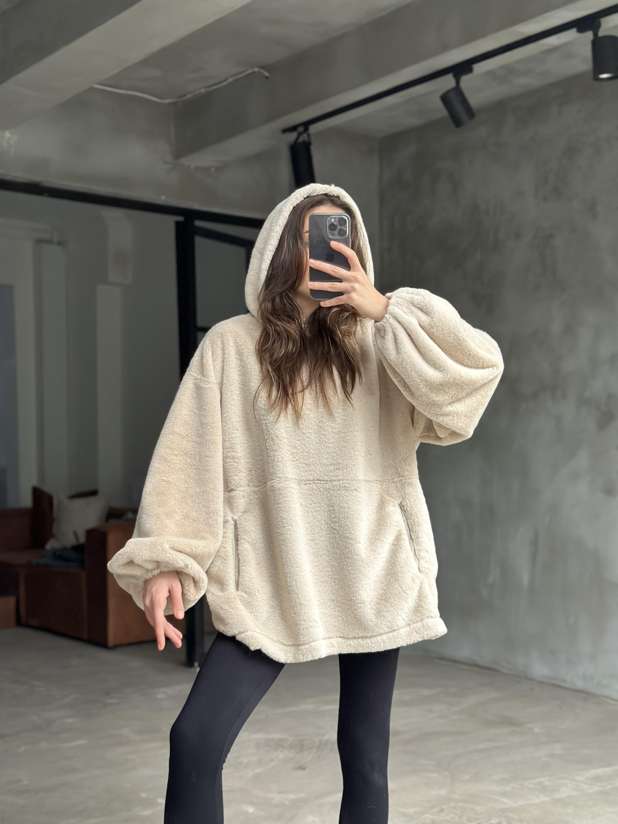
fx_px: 1143
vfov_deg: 39.7
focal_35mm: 48
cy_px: 412
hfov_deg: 30.3
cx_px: 309
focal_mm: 6.86
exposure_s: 1/60
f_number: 1.78
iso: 320
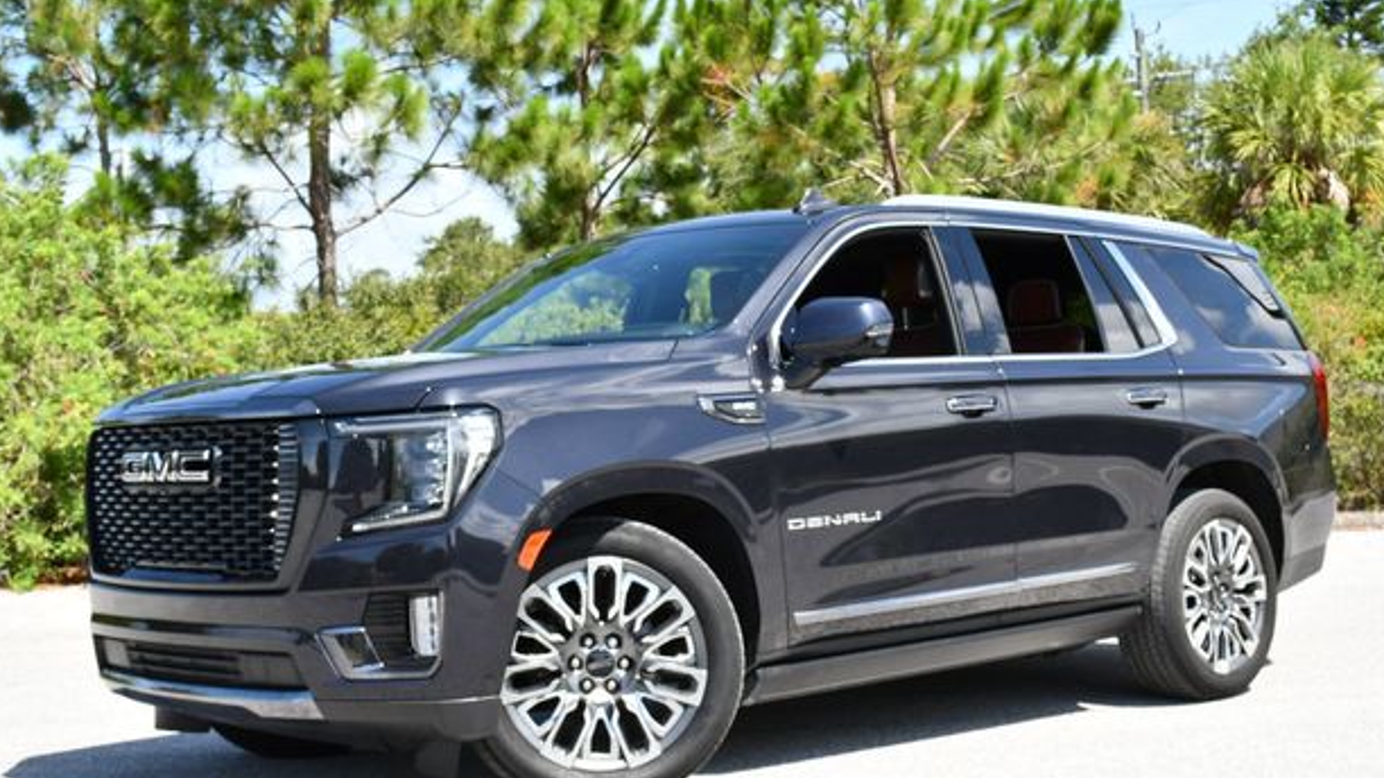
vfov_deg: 21.1
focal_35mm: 57
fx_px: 2091
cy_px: 394
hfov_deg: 36.6
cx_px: 678
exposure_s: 1/250
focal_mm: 26
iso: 200
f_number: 7.1
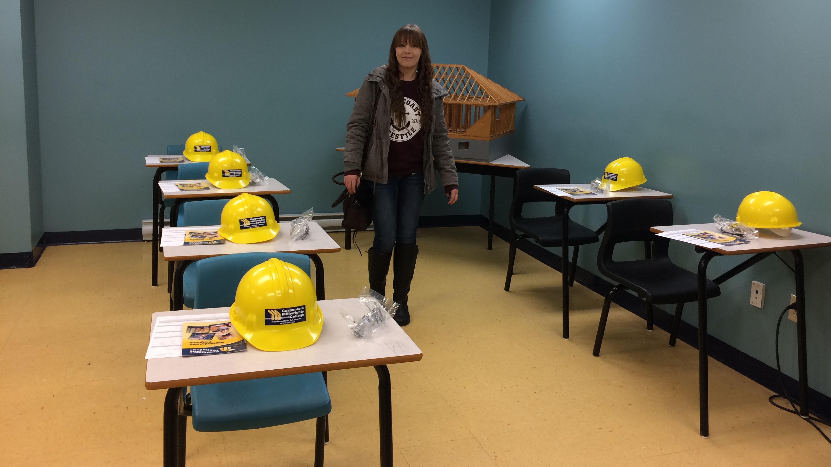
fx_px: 705
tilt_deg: -7.8
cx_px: 418
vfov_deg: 36.4
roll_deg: -1.1
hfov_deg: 61.0
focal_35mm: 32
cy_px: 169
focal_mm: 4.15
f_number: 2.2
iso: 40
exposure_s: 1/30
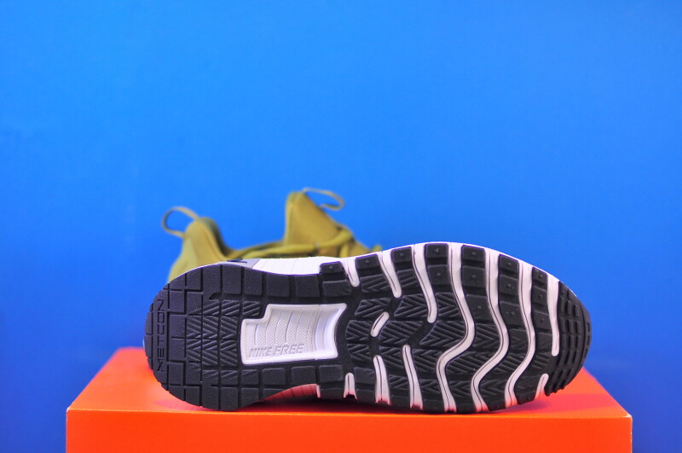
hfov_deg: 27.0
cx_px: 341
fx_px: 1419
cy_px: 226
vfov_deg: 18.1
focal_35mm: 75
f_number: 2
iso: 250
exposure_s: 1/320
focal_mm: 50
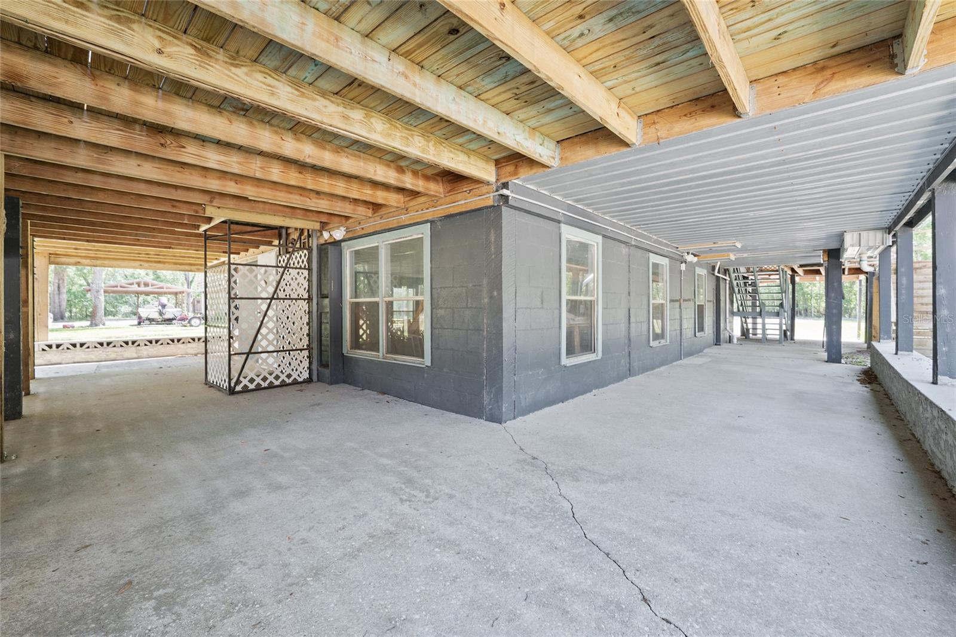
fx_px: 372
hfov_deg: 104.3
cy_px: 318
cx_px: 478
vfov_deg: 81.2
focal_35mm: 14
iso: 400
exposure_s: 1/13
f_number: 7.1
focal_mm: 14
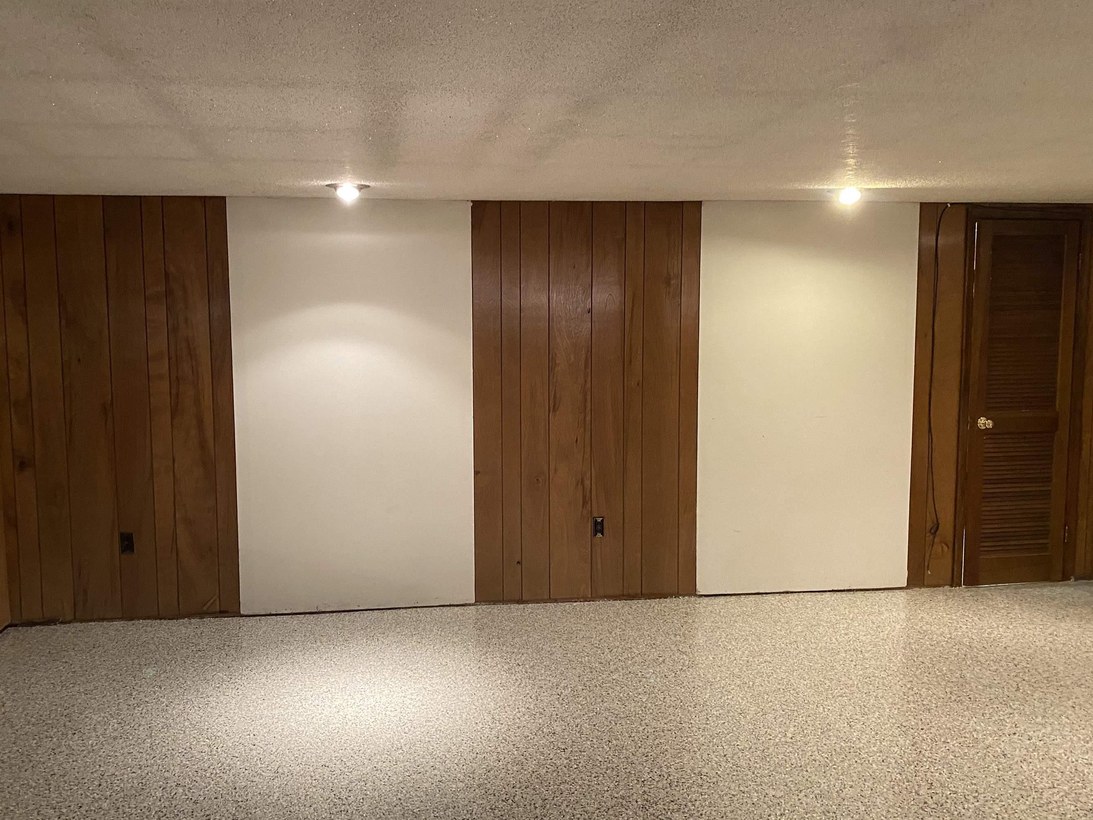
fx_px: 947
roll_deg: +0.5
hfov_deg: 59.8
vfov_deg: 46.8
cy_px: 441
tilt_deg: -6.9
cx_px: 488
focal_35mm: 30
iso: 320
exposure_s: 1/40
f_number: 1.8
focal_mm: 4.25
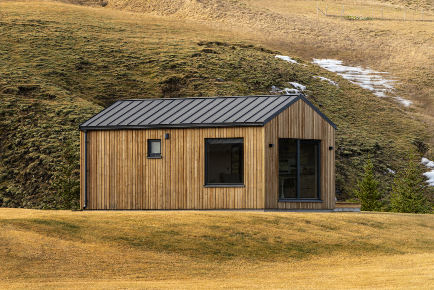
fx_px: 2460
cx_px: 219
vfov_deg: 6.7
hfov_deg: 10.1
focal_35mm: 204
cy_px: 147
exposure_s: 1/8
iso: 100
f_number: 11
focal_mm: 200
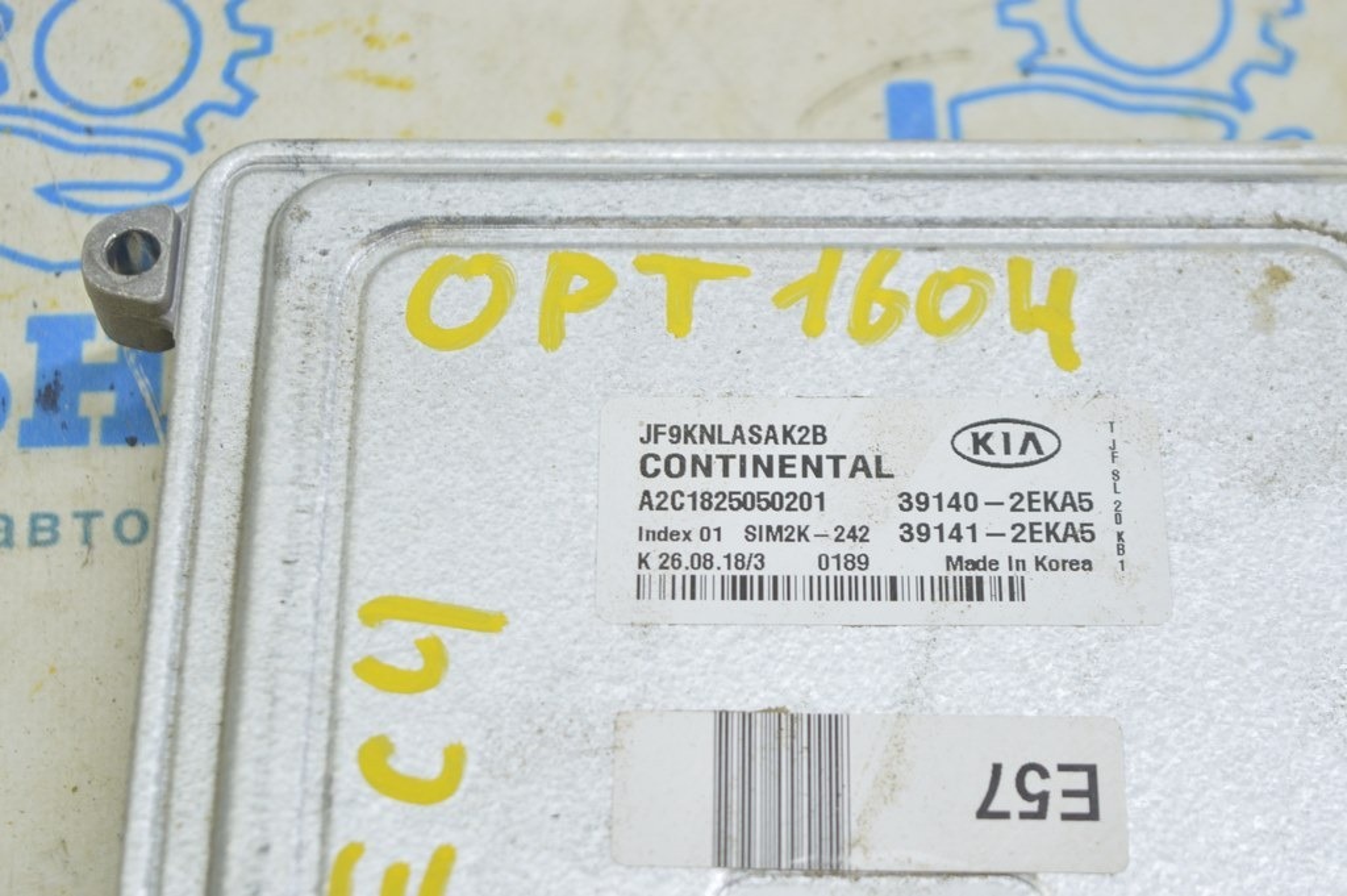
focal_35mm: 82
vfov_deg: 16.5
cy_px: 448
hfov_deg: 24.6
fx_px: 3084
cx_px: 674
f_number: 5.6
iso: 400
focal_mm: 55
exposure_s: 1/20
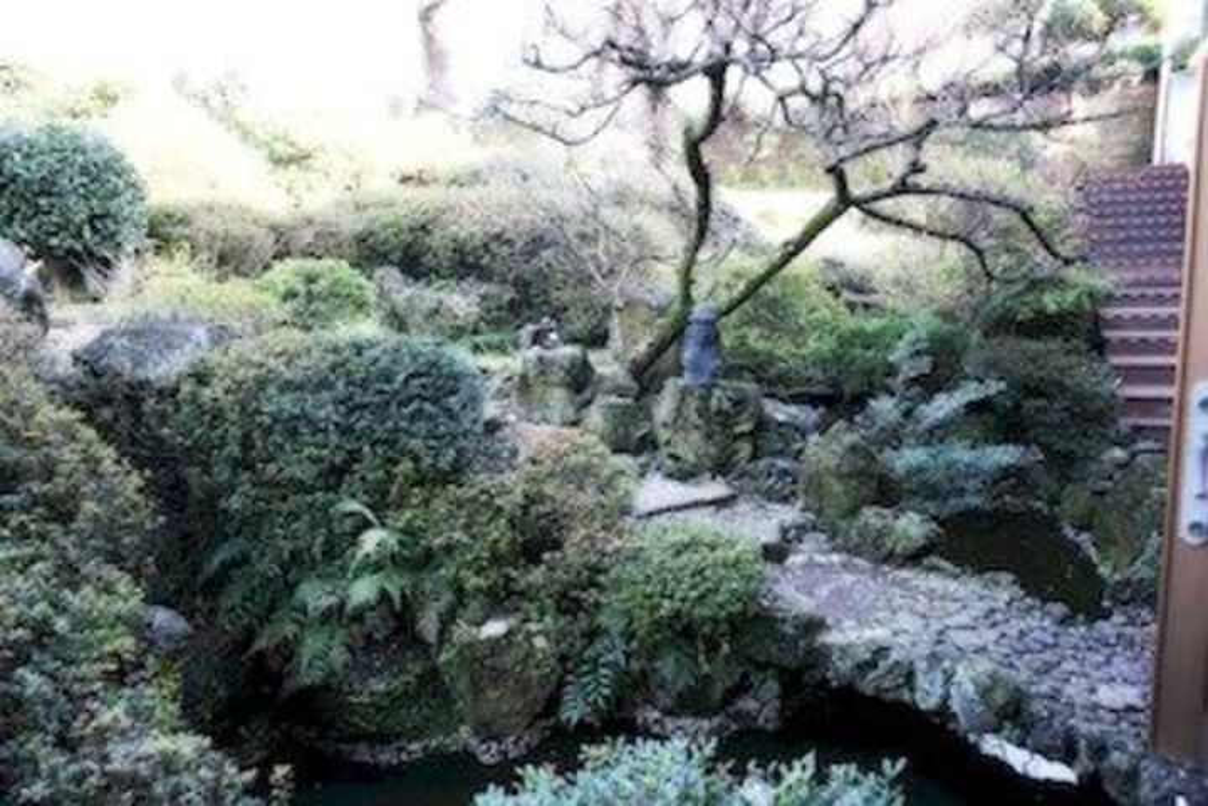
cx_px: 604
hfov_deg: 73.7
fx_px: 805
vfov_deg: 53.1
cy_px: 403
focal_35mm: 24
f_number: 4
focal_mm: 16
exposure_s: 1/60
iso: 160
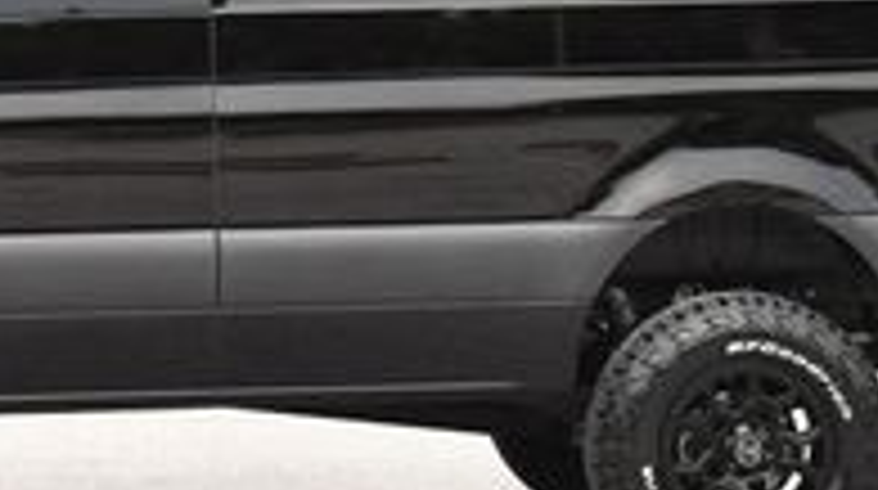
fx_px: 4812
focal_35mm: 207
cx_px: 23
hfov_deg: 10.3
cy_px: -193
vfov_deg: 5.8
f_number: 5
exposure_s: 1/250
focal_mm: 30
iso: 400
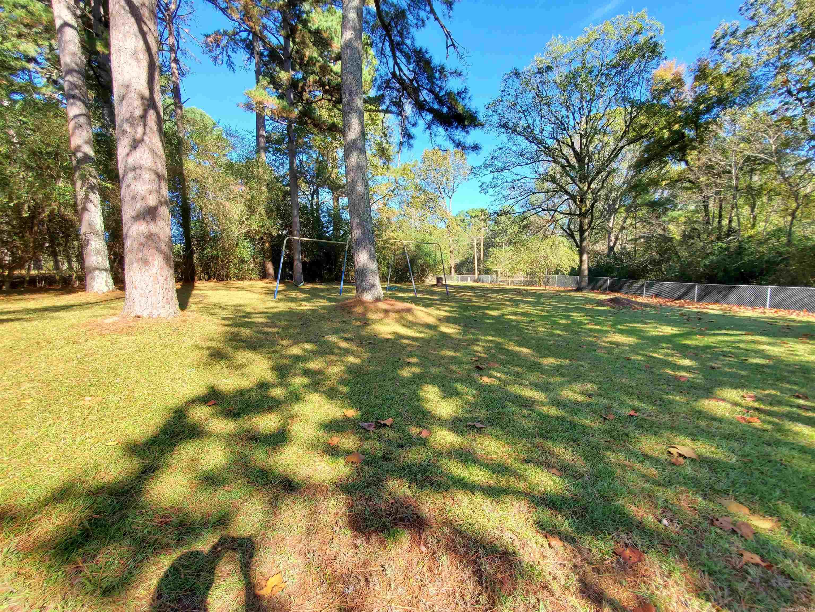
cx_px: 408
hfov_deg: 106.2
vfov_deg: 89.9
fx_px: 306
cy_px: 306
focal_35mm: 13
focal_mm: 1.8
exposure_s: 1/230
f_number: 2.2
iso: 50
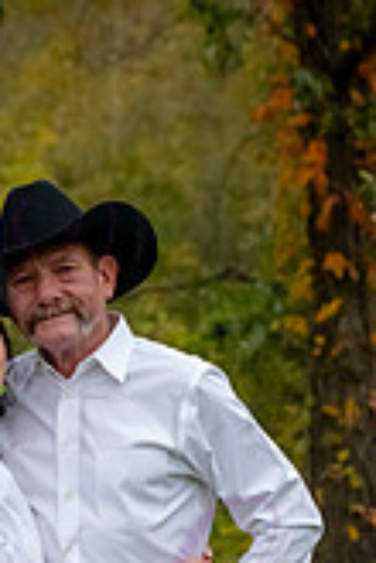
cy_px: 546
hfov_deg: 5.0
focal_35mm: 272
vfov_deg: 7.5
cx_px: 79
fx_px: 4261
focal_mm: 100
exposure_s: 1/800
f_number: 6.3
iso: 2000
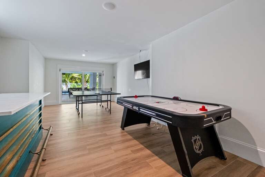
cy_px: 88
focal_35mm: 15
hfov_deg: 100.4
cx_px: 132
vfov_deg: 77.3
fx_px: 110
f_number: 7.1
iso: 3200
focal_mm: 10
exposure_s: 1/50
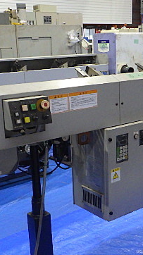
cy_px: 142
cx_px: 95
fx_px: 365
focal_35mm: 54
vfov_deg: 38.5
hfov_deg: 22.1
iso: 1000
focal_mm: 5
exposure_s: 1/45
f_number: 3.5
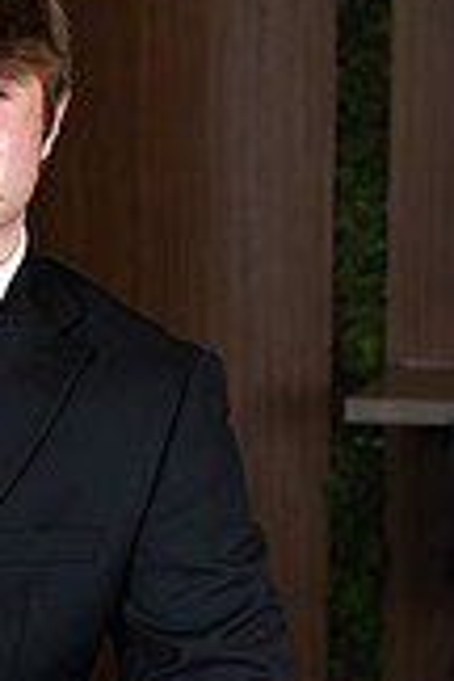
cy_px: 614
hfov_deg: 9.7
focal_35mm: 139
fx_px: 2629
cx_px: -118
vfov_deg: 14.6
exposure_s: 1/125
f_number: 4.5
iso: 100
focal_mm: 50
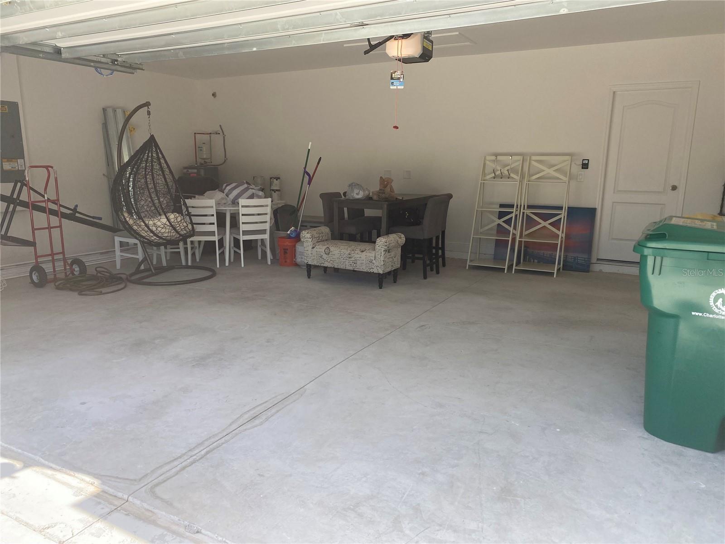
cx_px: 362
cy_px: 272
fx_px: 545
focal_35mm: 26
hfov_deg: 67.3
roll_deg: -0.3
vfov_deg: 53.1
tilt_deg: -10.4
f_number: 1.8
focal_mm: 4.25
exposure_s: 1/576
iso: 32
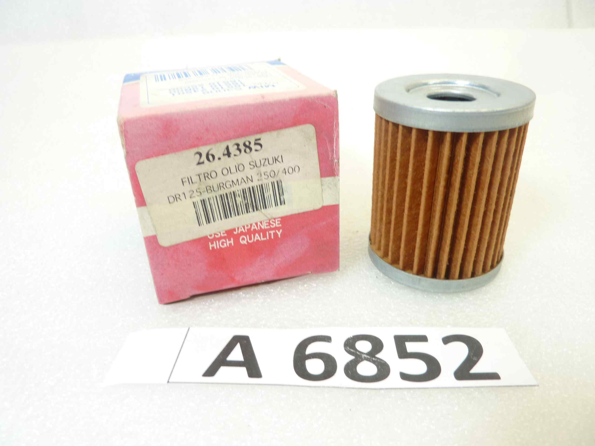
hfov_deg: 69.4
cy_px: 223
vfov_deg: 54.9
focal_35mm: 25
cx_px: 298
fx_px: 430
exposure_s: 1/20
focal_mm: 4.1
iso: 80
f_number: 3.3
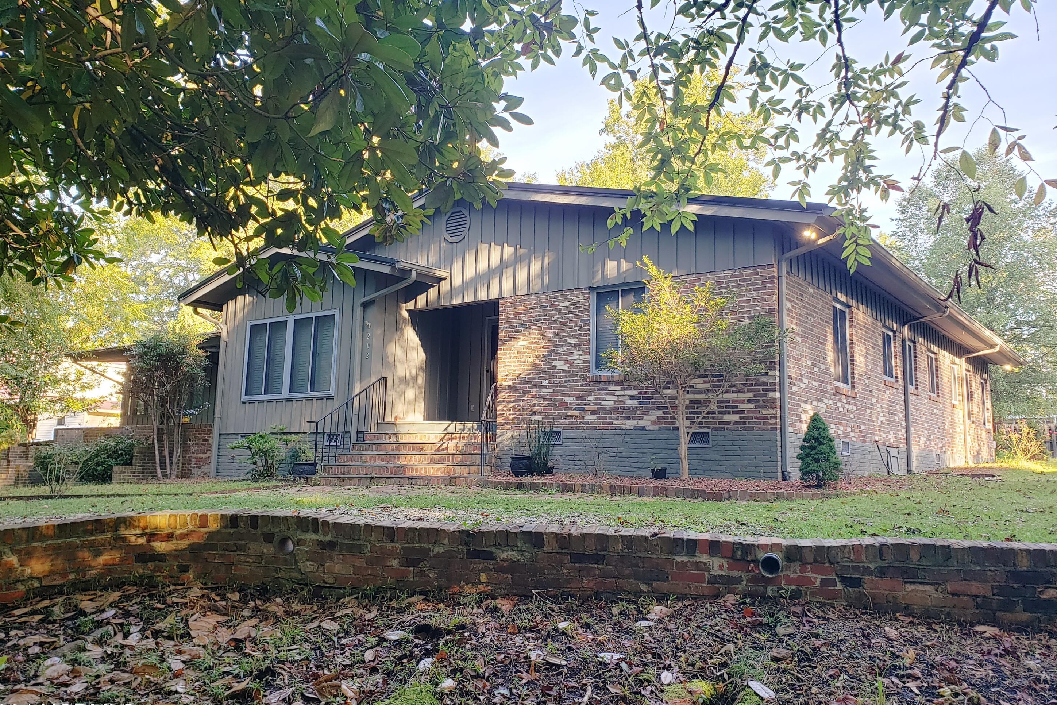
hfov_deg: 65.5
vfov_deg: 46.4
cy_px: 340
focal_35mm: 28
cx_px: 511
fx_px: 822
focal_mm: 4.3
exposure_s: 1/67
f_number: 2.4
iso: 50
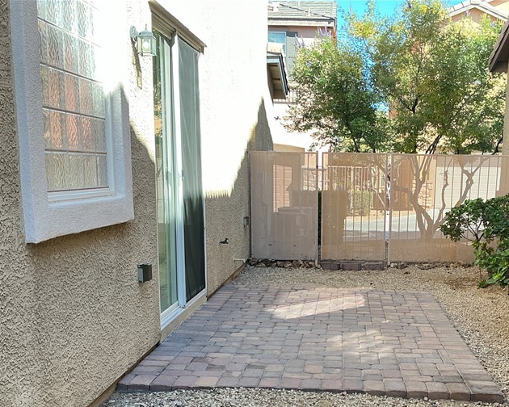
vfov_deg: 32.1
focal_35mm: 46
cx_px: 340
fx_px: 693
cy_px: 309
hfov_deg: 39.8
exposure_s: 1/142
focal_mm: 3
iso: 25
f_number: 1.8
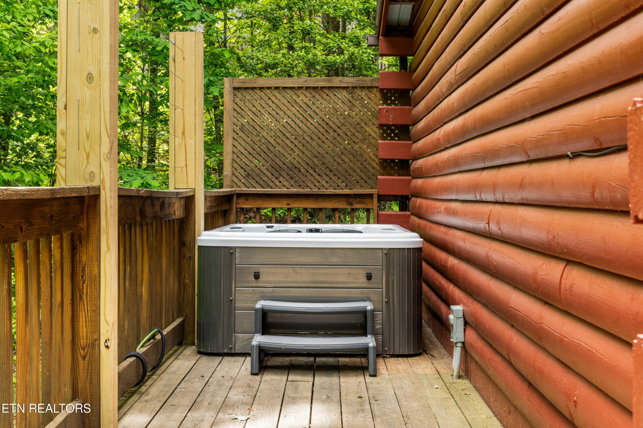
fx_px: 875
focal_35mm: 49
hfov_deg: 40.3
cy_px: 214
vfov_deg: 27.5
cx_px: 322
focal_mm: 49
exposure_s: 1/8
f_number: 10
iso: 100
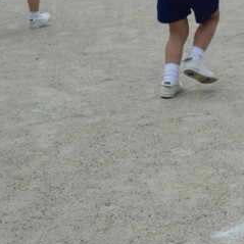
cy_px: -24
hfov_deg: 16.4
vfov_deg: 16.5
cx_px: 293
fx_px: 813
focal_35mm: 102
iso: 125
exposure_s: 1/500
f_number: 5.6
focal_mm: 10.4
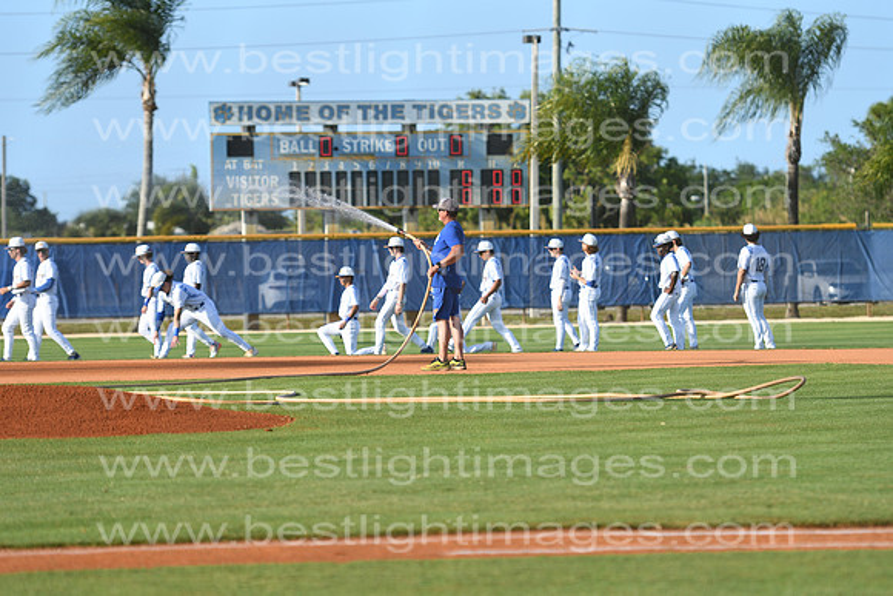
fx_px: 4652
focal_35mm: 188
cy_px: 298
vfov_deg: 7.3
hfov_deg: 11.0
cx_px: 446
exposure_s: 1/1600
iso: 100
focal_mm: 125
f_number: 2.8
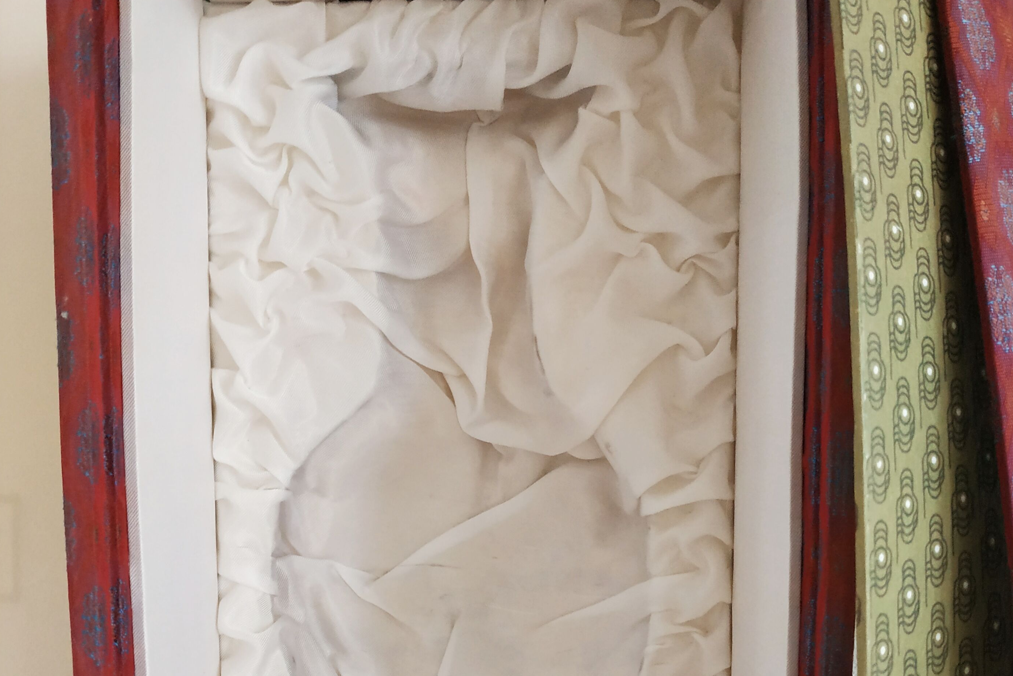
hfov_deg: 55.8
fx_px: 957
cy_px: 488
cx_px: 501
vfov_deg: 38.1
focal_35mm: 34
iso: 640
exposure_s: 1/20
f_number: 1.9
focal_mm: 3.94
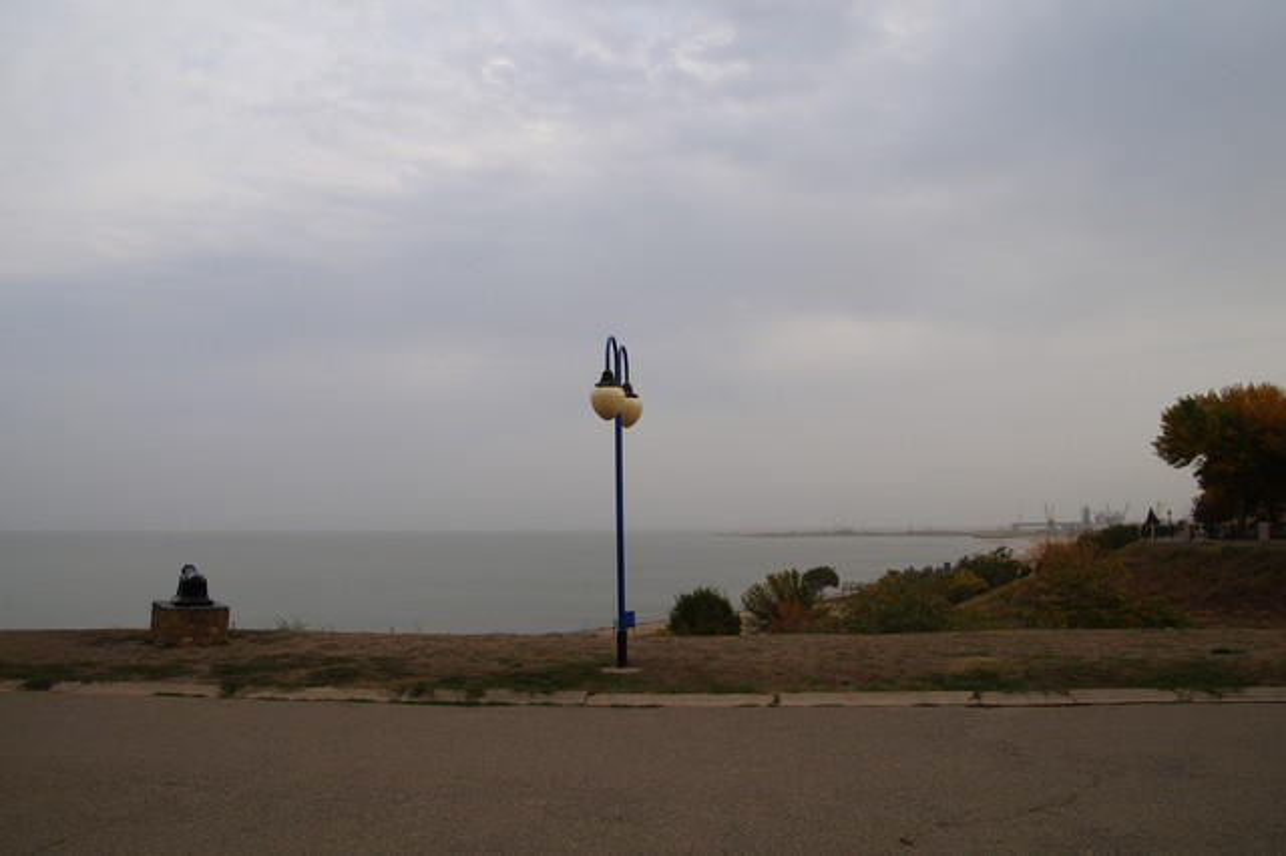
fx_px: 964
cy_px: 428
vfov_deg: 47.9
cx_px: 643
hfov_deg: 67.4
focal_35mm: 27
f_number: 8
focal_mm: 18
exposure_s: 1/125
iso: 100
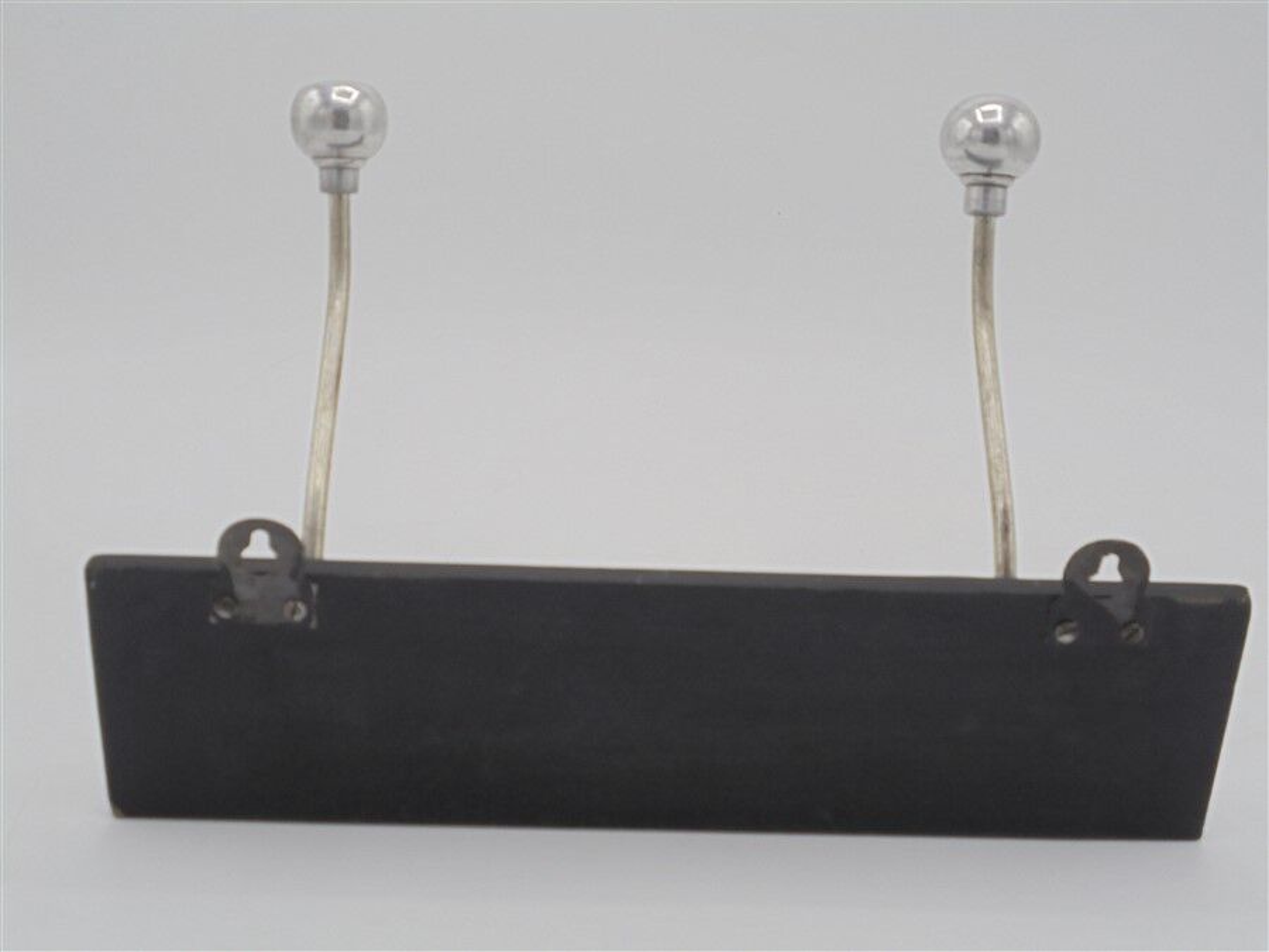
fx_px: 1796
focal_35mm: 49
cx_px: 634
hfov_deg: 38.9
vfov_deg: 29.7
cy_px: 476
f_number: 4.8
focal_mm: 8.9
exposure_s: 1/200
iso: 100
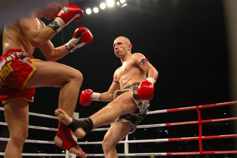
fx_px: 276
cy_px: 79
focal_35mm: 42
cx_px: 118
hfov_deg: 46.4
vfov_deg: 31.8
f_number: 2.8
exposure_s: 1/400
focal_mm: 28
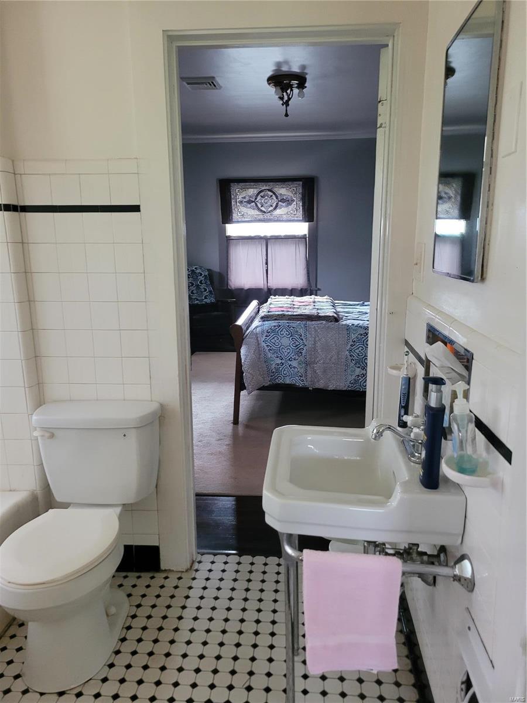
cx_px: 264
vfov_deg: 67.3
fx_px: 528
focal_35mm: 26
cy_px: 352
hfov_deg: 53.1
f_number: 1.8
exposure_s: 1/40
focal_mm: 5.4
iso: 400
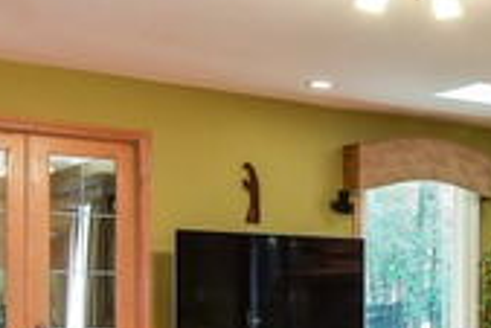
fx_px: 928
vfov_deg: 19.5
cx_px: 482
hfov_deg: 28.0
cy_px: 318
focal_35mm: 68
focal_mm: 12
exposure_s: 1/4
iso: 200
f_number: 8
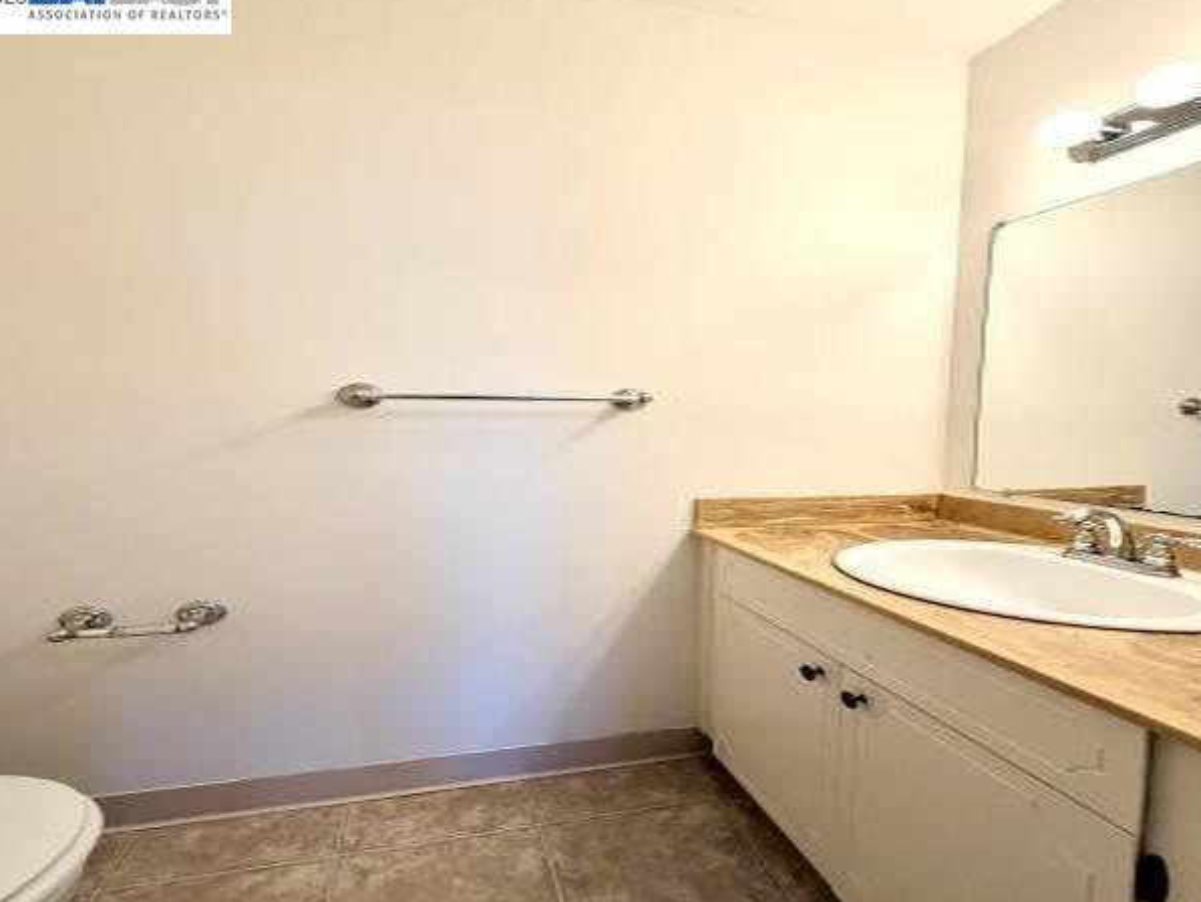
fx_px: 521
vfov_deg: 81.7
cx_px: 606
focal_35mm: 15
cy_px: 437
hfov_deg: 98.2
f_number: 2.2
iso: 100
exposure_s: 1/120
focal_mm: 2.22
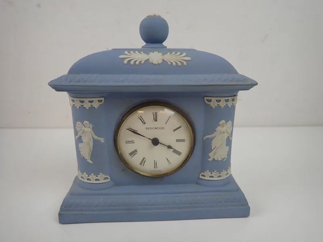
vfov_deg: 68.7
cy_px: 121
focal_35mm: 19
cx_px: 162
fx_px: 177
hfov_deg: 84.7
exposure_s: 1/125
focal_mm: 3.33
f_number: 2
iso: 160
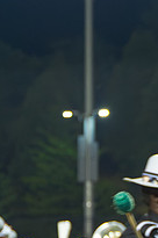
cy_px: 188
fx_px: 1876
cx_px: 298
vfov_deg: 7.3
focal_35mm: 284
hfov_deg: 4.8
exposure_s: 1/160
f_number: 5.6
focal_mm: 90
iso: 3200
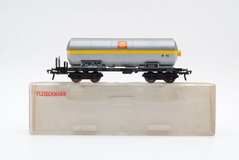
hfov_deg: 37.8
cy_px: 80
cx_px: 120
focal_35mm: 52
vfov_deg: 25.8
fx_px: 349
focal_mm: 35
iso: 500
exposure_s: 1/100
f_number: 8
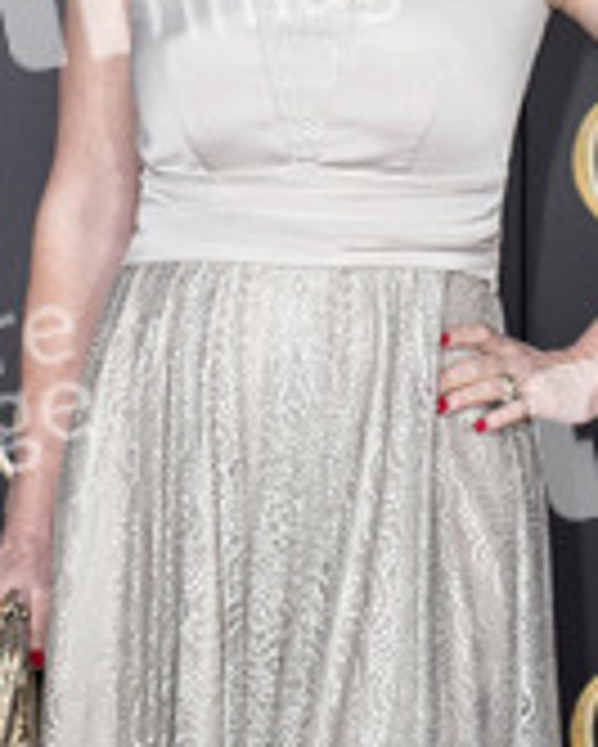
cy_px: 189
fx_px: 3094
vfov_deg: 13.7
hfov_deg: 11.0
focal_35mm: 140
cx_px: 353
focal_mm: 62
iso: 400
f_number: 4
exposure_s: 1/400
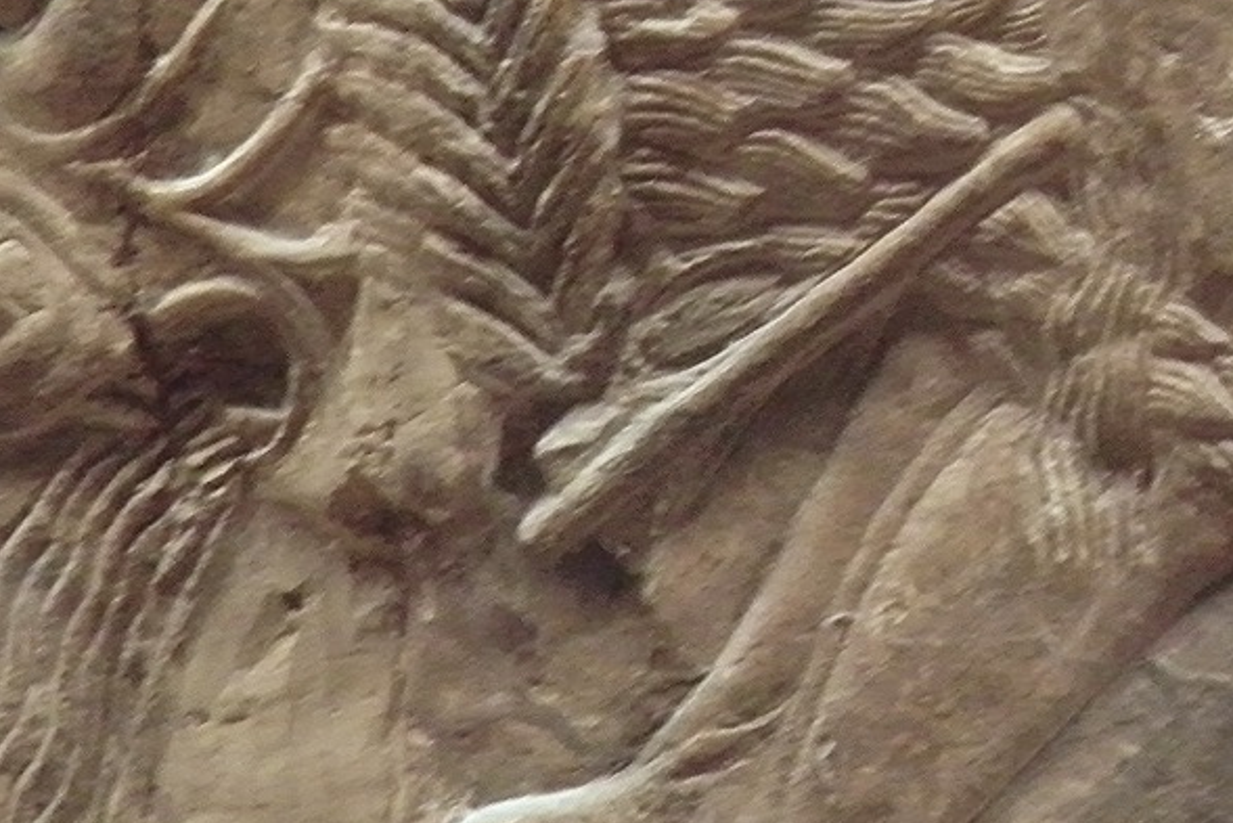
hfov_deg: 11.5
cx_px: 1654
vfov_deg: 7.8
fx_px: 5926
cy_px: -304
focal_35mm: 173
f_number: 3.5
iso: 400
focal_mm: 8.9
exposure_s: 1/6
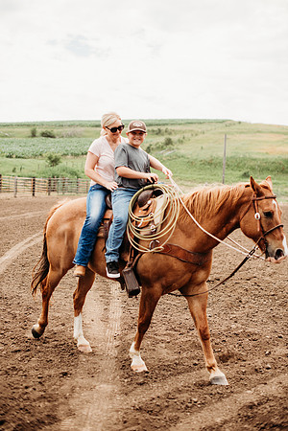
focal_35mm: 50
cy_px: 216
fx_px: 600
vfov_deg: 39.6
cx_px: 144
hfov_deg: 27.0
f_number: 2.2
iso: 100
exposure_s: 1/1600
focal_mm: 50
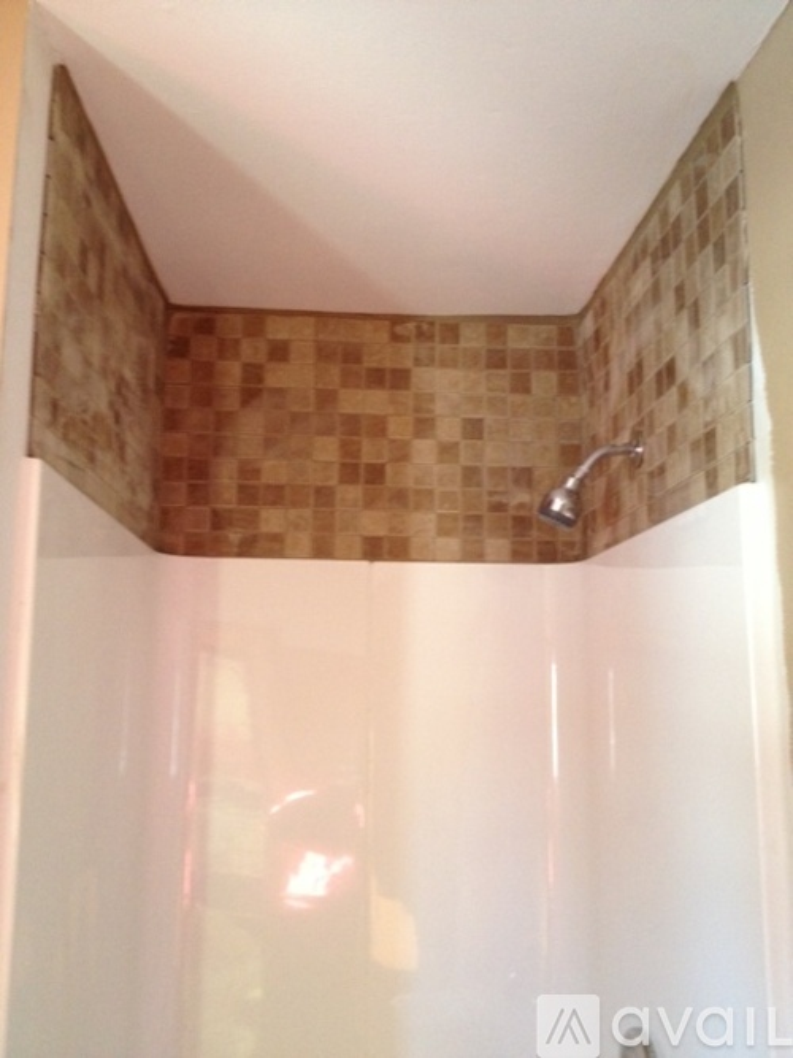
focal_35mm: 35
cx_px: 396
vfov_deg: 52.6
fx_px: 1069
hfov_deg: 40.7
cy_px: 529
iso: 200
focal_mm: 4.28
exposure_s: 1/20
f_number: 2.4
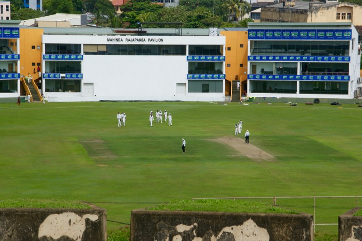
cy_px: 120
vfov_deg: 10.2
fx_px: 1357
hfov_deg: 15.2
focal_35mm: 135
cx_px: 181
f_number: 11
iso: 100
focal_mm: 90
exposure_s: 1/200
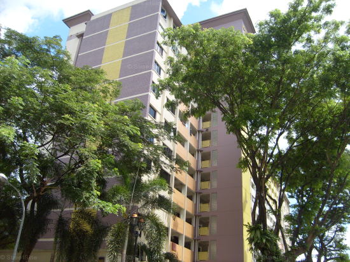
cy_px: 131
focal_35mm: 35
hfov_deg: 52.6
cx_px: 175
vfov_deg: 40.7
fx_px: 354
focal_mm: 5.8
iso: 80
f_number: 7.1
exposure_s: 1/125
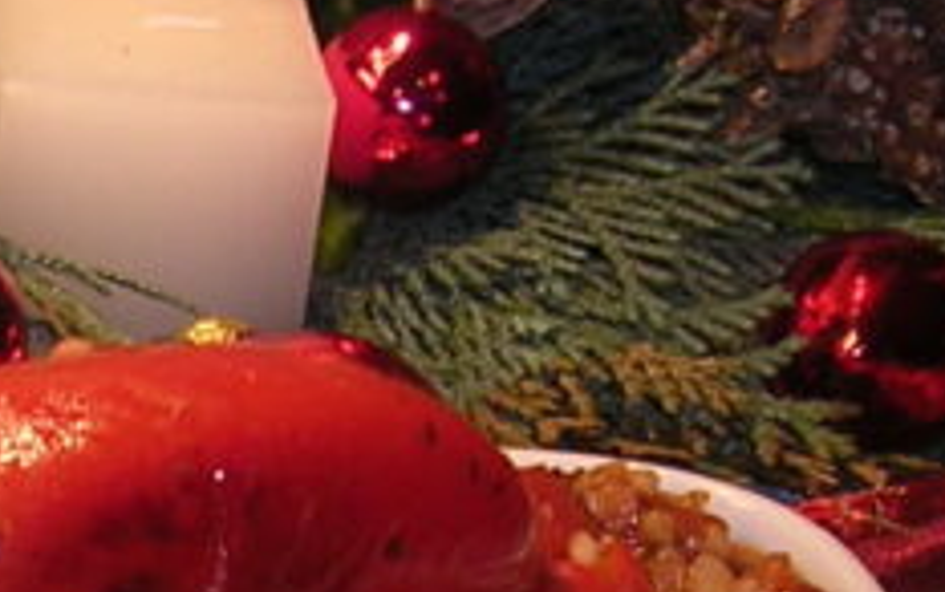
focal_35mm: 177
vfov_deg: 7.3
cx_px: -195
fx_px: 4562
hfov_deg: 11.6
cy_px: 779
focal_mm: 5.8
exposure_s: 1/30
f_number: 2.8
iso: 100
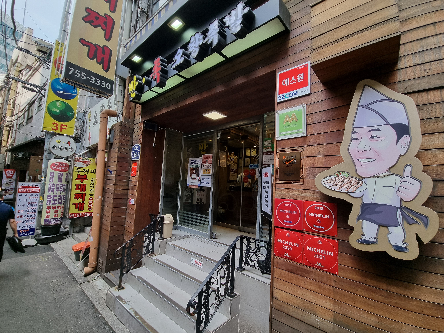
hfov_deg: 106.2
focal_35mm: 13
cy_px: 166
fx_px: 167
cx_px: 222
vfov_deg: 89.9
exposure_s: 1/306
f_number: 2.2
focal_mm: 2.2
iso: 50
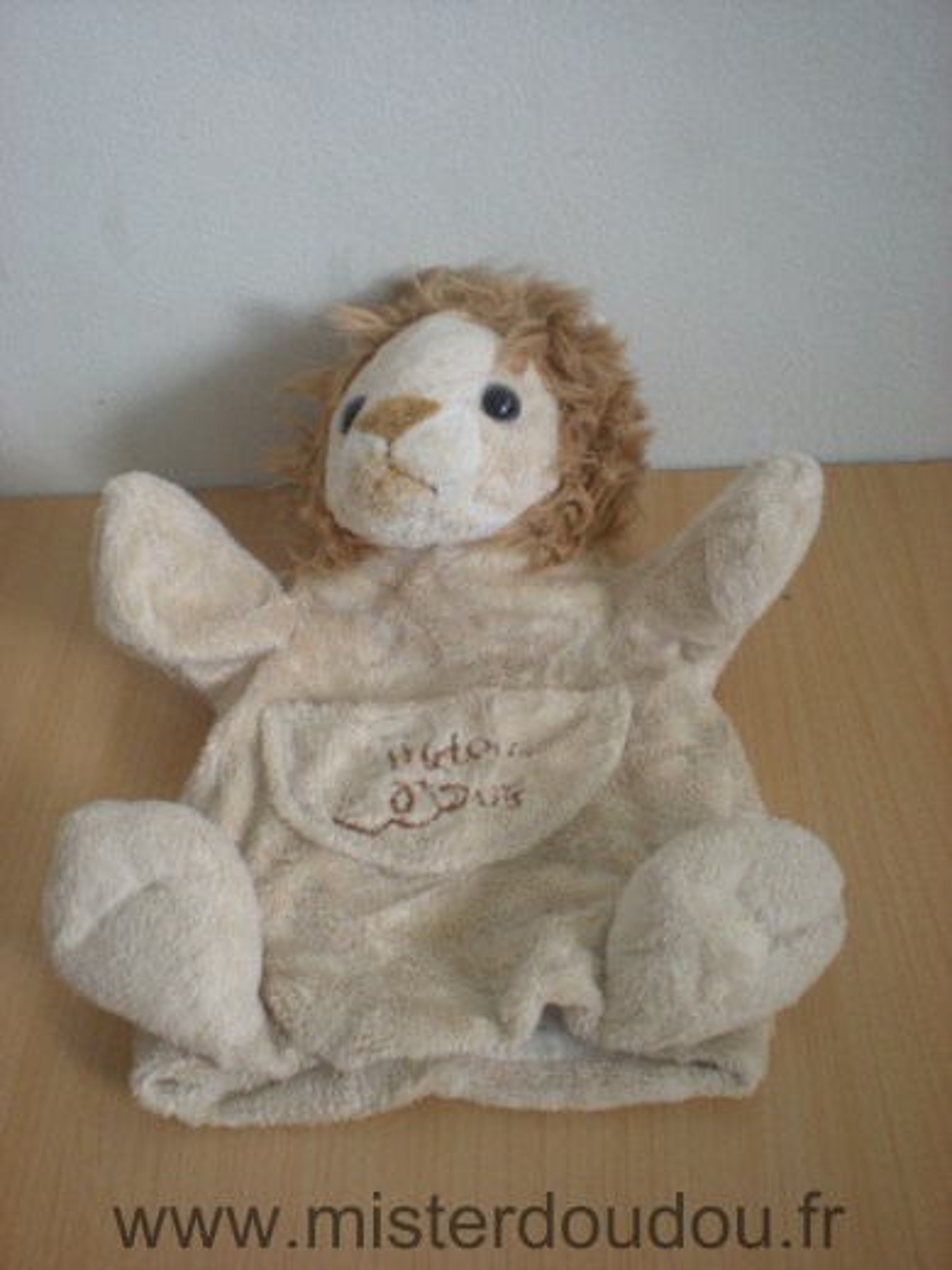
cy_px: 635
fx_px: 1393
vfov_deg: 49.0
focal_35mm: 38
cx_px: 476
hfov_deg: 37.7
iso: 200
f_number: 3.1
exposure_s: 1/44.6
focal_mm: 6.3
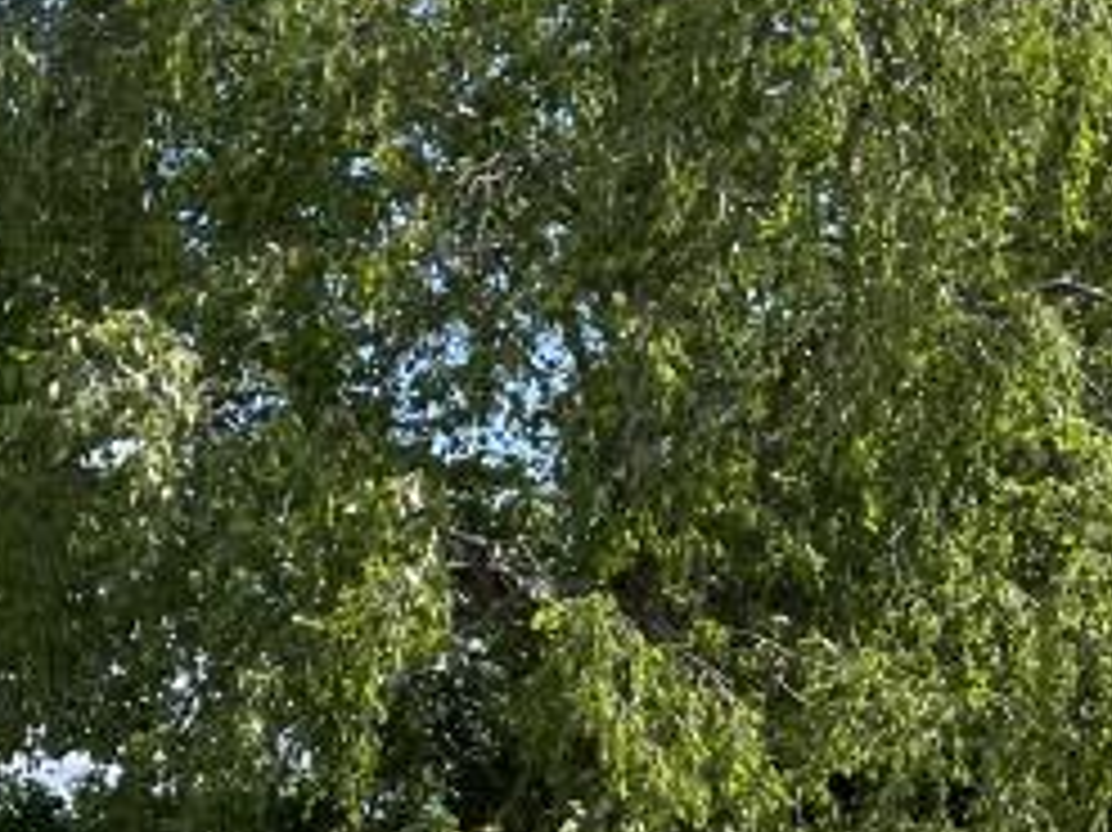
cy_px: 1516
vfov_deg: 12.5
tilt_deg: -7.8
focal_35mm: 108
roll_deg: -1.3
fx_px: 3468
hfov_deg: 17.8
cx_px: 1080
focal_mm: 4.2
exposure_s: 1/1742
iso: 32
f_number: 1.6
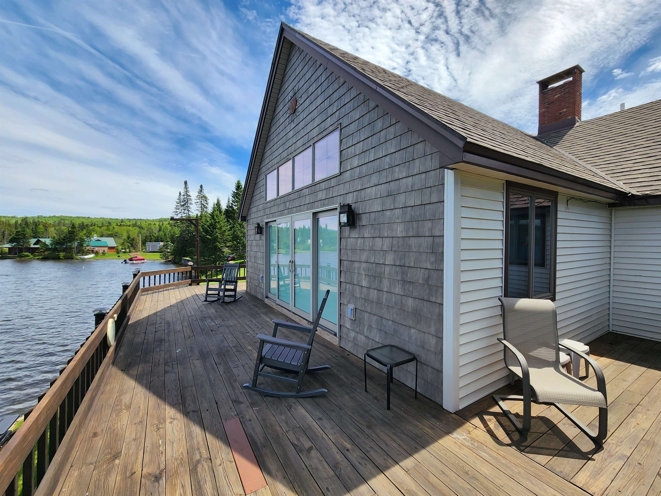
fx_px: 248
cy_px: 248
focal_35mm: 13
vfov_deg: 89.9
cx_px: 330
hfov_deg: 106.2
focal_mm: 2.2
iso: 50
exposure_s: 1/1839
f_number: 2.2
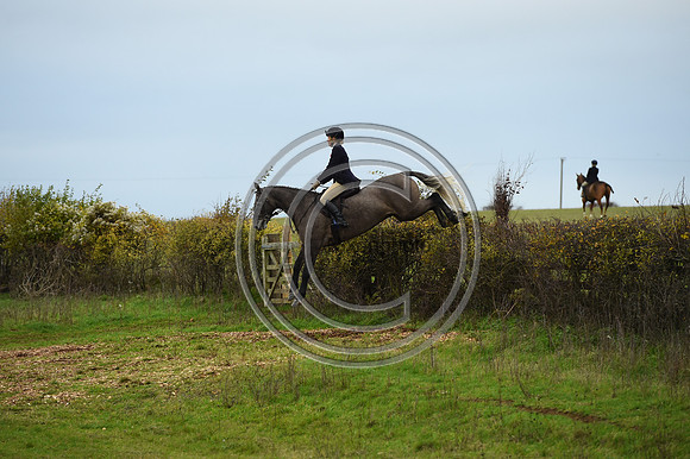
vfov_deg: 6.9
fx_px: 3831
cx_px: 345
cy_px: 230
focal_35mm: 200
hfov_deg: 10.3
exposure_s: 1/1000
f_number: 5
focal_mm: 200
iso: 1400
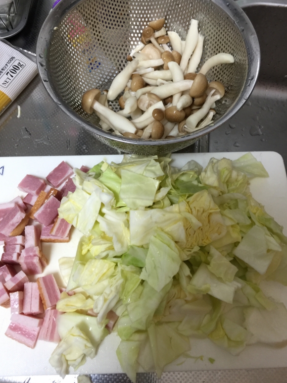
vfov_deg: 60.0
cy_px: 190
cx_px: 144
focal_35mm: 30
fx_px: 332
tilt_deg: -67.7
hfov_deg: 46.8
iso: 50
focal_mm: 4.15
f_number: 2.2
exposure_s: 1/17
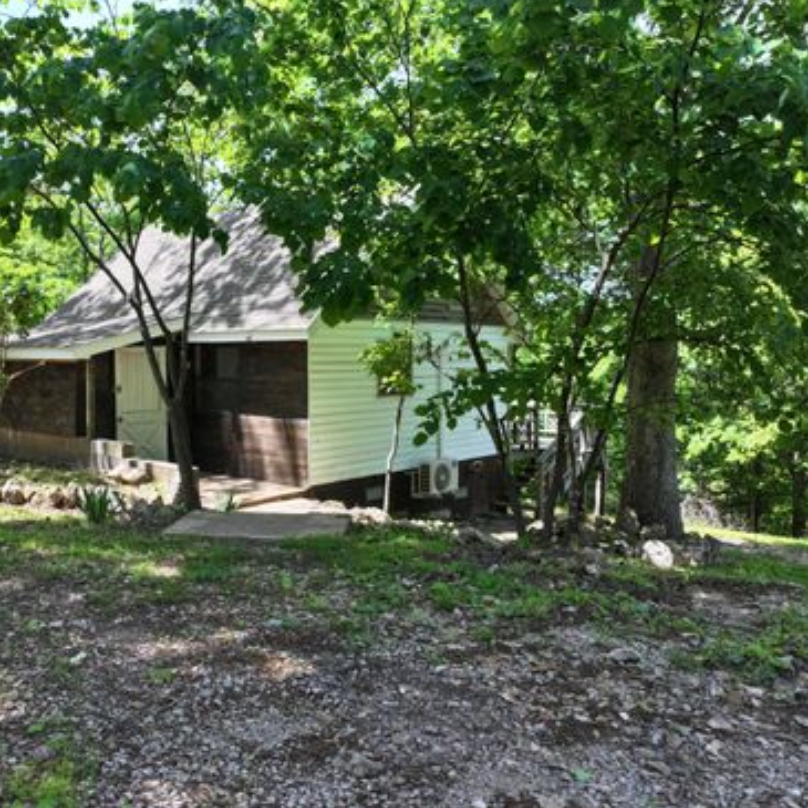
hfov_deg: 55.0
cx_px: 303
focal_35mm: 29
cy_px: 396
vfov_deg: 55.6
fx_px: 766
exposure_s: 1/240
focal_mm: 12.29
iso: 100
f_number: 2.8
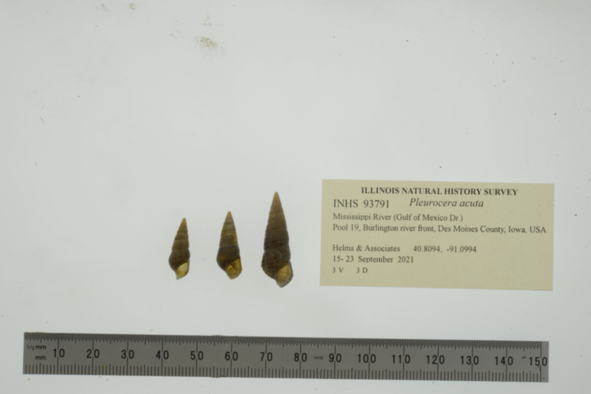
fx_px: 985
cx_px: 296
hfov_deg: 33.4
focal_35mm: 60
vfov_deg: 22.6
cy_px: 197
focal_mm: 60
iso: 100
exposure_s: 1/13
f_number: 32
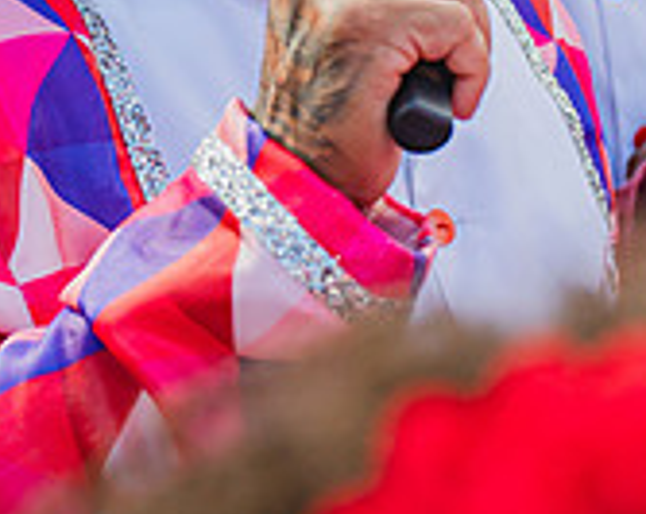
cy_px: -104
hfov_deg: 10.9
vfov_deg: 8.6
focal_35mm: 177
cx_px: 230
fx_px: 3378
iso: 400
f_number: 5.6
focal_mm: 70
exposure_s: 1/1600
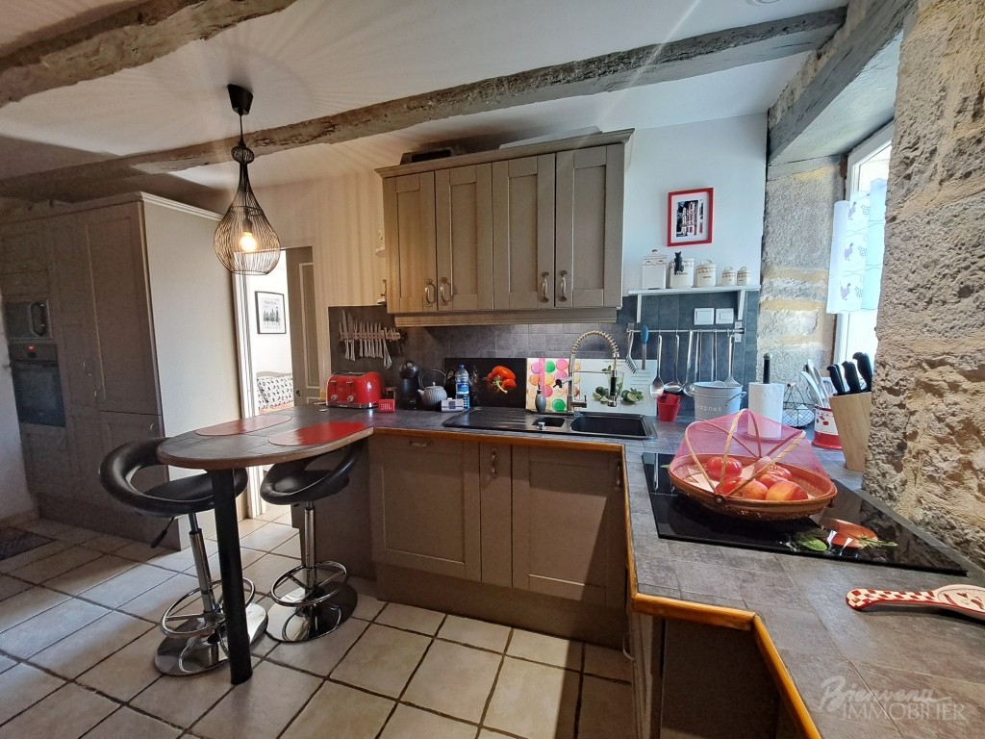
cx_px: 492
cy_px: 370
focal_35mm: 13
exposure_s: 1/50
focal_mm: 1.74
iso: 100
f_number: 2.2
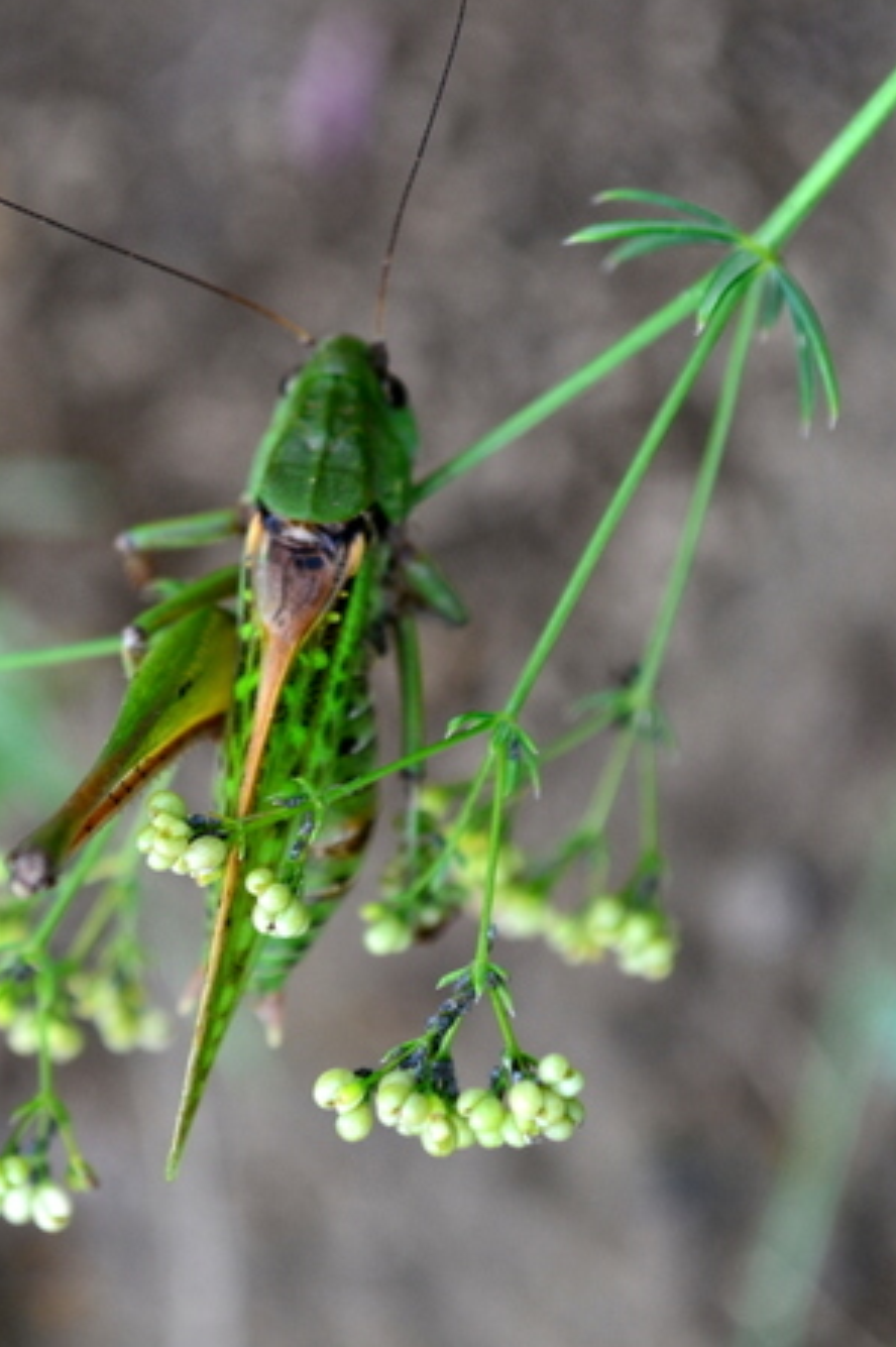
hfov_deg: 11.5
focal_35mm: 119
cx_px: 278
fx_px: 4439
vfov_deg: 17.3
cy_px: 627
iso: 400
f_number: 6.3
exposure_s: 1/20
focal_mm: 55
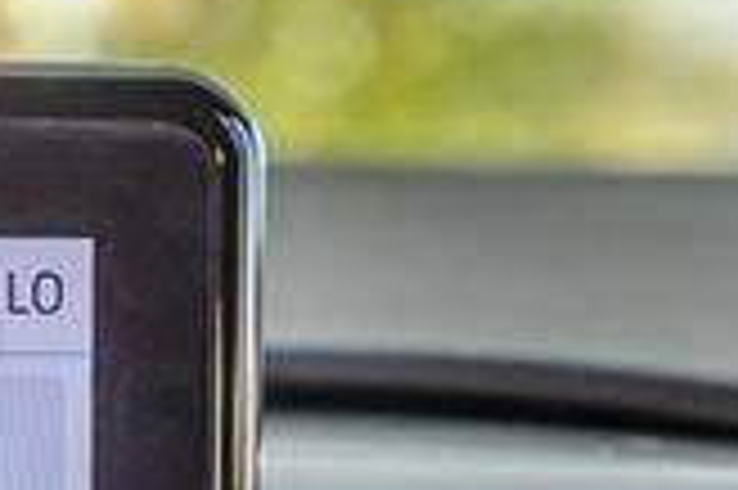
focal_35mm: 172
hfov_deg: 11.0
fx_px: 3522
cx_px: -675
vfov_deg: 7.8
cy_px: 710
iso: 400
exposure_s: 1/100
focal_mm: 44
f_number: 4
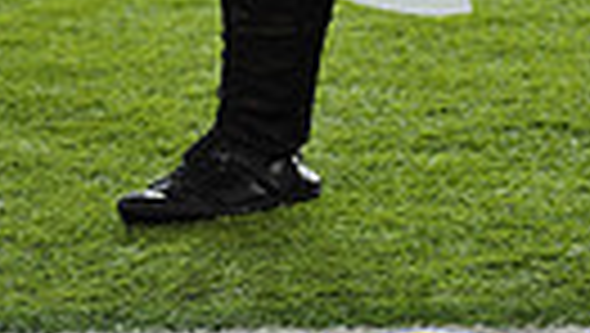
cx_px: 498
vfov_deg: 2.7
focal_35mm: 449
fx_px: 7032
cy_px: -652
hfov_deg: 4.8
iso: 2000
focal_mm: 125
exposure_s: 1/500
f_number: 2.8
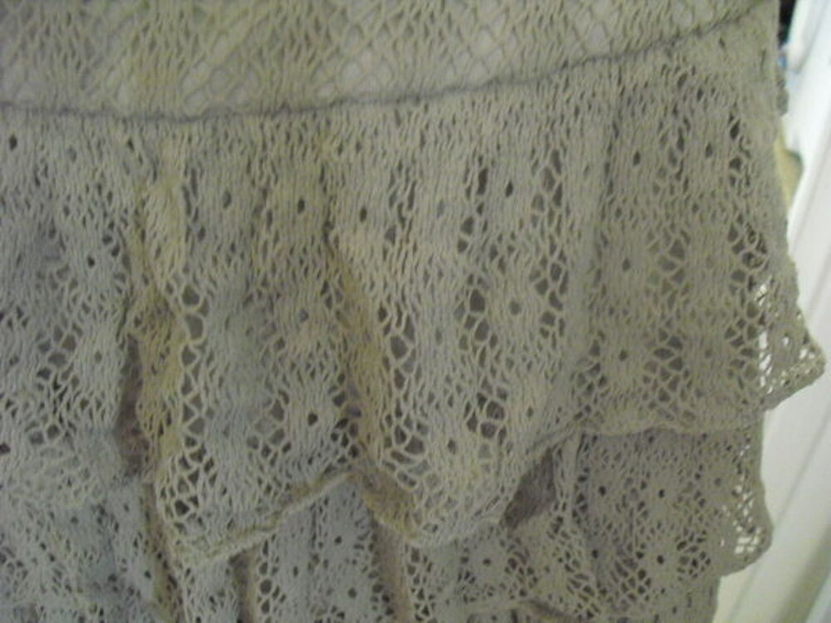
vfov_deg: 39.7
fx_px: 864
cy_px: 312
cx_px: 416
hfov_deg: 51.4
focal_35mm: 36
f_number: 3.1
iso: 800
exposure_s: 1/15
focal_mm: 6.3
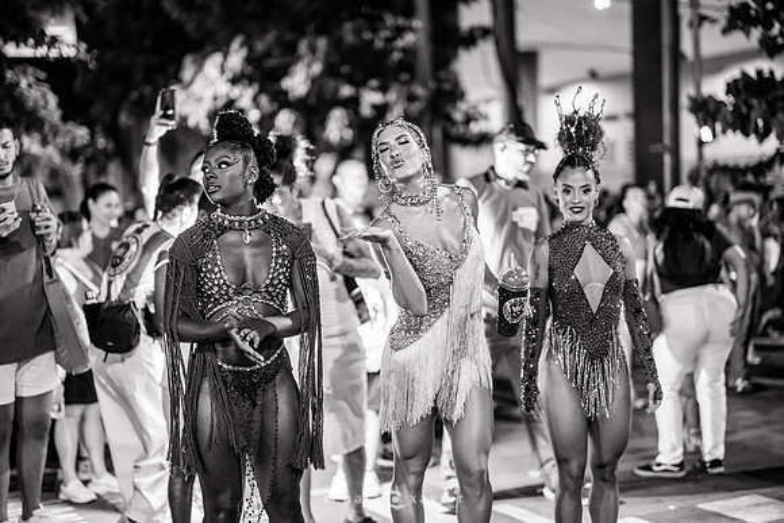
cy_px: 262
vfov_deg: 27.0
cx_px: 392
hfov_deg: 39.6
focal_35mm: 50
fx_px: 1089
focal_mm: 50
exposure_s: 1/320
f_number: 1.2
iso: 2000
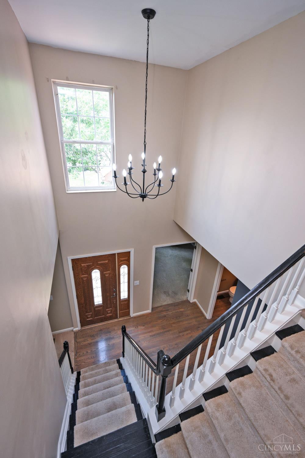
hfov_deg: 75.5
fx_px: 197
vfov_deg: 98.5
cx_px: 152
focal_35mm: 16
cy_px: 229
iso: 200
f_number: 4
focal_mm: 15.5
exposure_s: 1/60
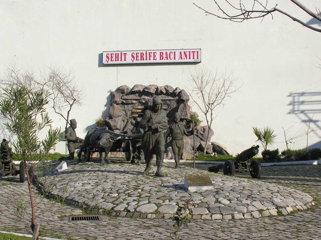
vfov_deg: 40.7
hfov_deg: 52.6
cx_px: 160
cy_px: 120
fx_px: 325
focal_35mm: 35
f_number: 5.6
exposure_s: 1/276
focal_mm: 8.9
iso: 50
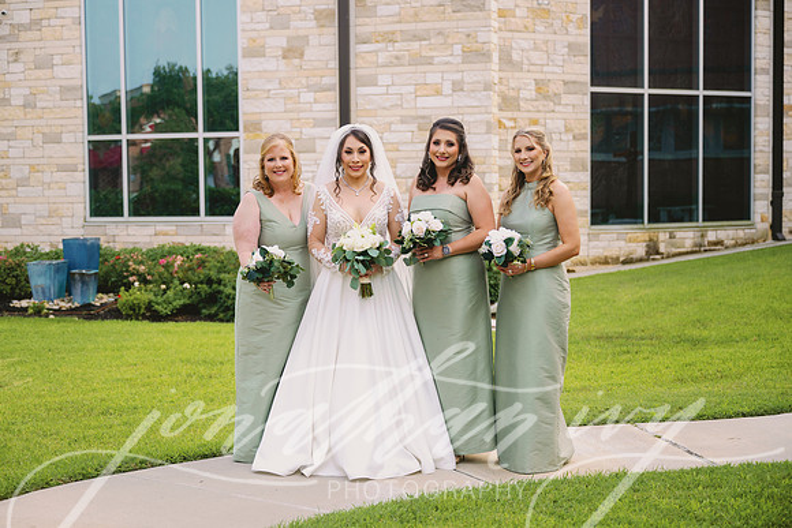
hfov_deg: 35.0
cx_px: 381
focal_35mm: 57
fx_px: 1257
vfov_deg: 23.7
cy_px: 264
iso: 80
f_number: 2.8
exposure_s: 1/200
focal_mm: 55
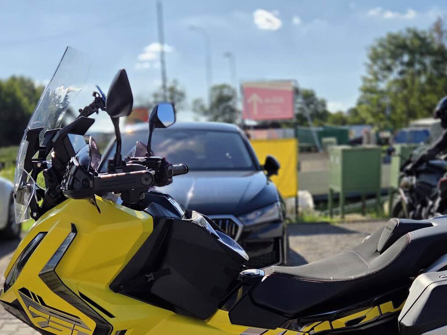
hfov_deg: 41.1
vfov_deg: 30.4
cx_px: 260
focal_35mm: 46
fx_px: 594
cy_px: 287
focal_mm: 5.4
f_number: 1.8
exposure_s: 1/7891
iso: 80
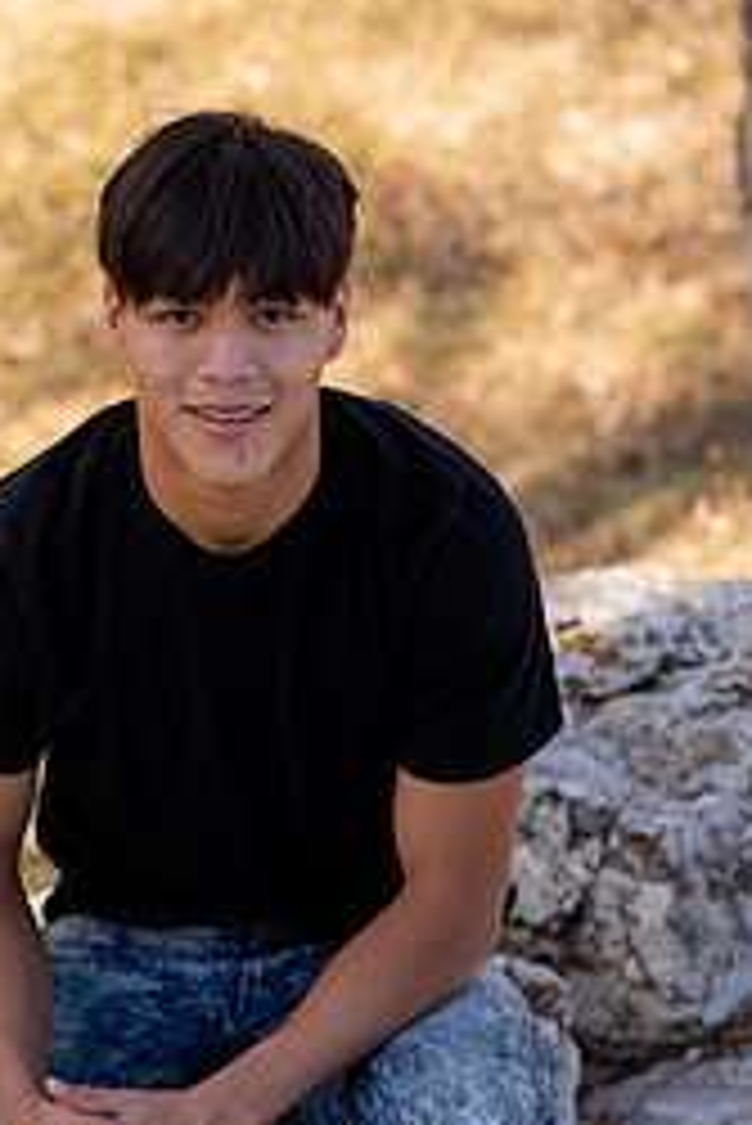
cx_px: 297
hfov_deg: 9.0
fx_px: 4787
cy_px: 693
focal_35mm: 153
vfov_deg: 13.4
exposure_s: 1/200
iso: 31
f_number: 3.2
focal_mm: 85
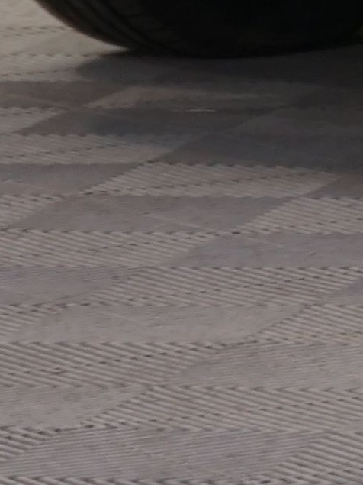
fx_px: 8896
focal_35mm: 636
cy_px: -885
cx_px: 1489
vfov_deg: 3.1
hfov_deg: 2.3
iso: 400
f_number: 5.6
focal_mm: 70
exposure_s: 1/25
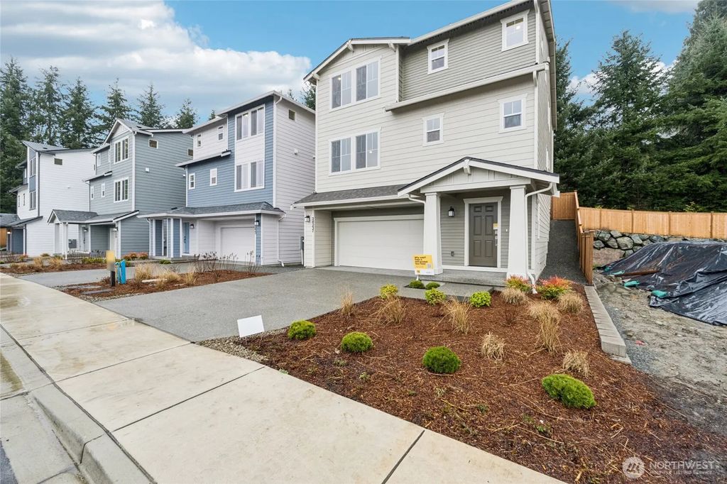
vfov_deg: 77.3
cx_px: 364
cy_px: 242
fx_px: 303
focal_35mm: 15
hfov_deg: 100.4
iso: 250
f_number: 9
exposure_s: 1/30
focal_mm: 10
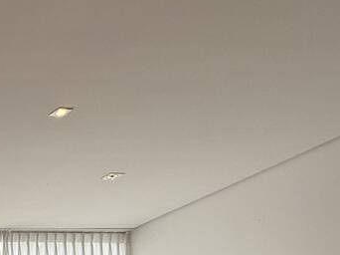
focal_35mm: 59
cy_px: 371
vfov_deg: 21.3
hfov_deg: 21.2
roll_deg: -1.2
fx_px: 579
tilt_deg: +4.5
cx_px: -279
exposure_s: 1/121
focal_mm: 2.22
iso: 64
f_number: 2.2
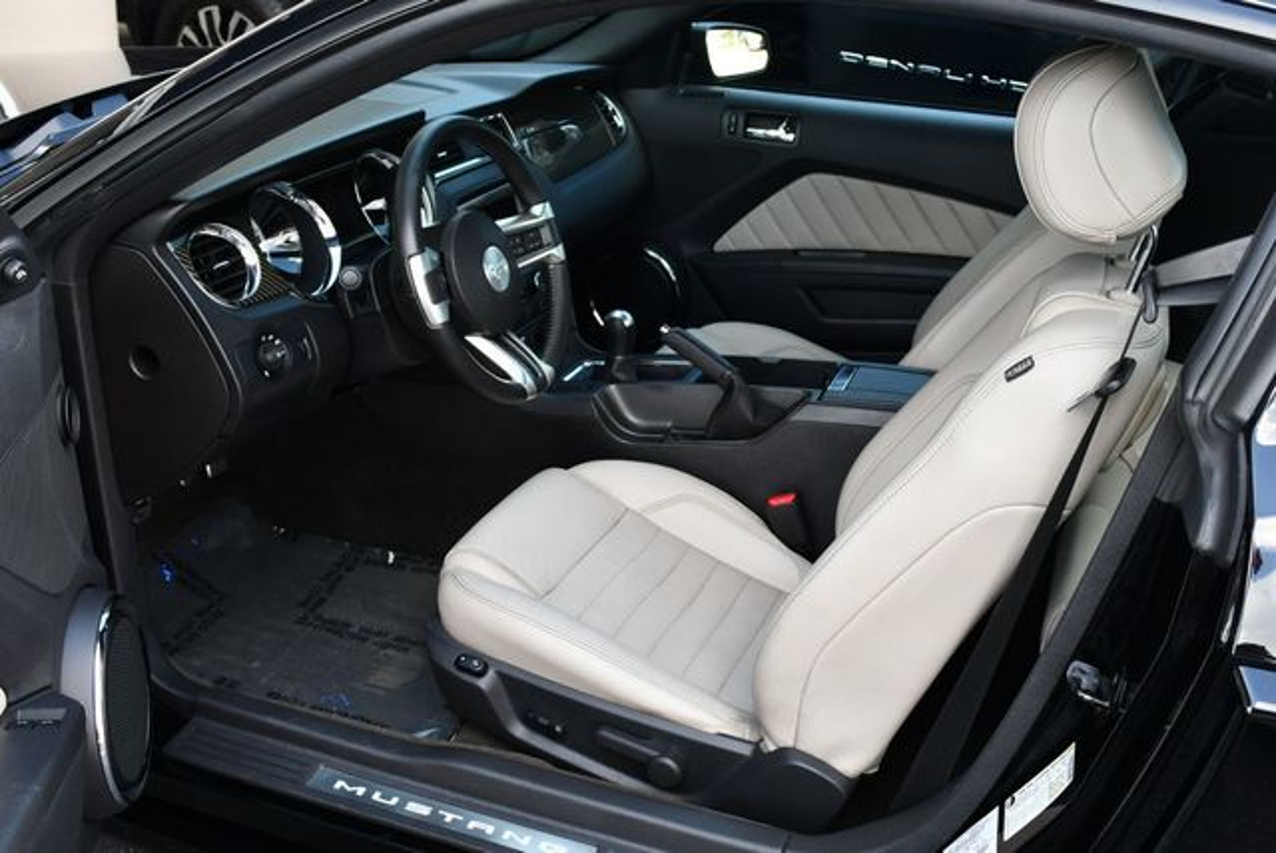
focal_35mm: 36
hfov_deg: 53.1
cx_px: 638
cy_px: 426
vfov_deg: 36.9
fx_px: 1277
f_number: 5
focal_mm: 18
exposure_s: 1/250
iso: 400
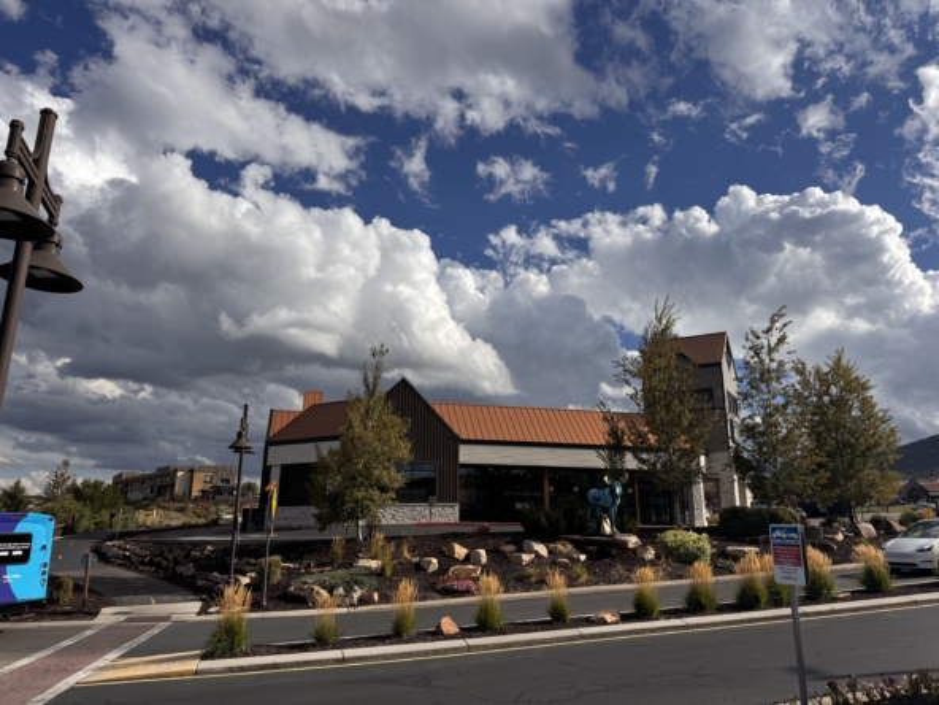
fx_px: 651
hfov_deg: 71.6
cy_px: 352
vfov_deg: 56.8
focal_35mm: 24
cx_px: 470
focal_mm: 6.76
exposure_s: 1/10417
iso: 80
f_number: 1.78
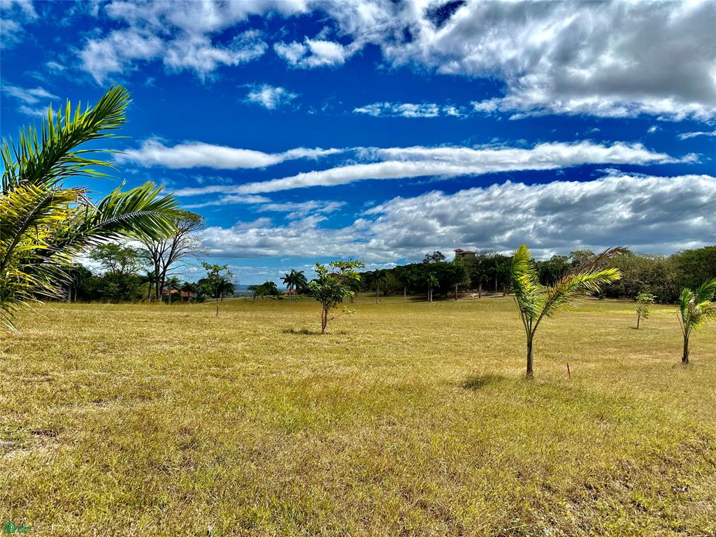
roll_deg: +0.7
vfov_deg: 56.8
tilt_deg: +0.3
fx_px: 496
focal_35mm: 24
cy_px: 268
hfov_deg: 71.6
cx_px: 358
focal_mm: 6.86
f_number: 1.78
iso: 80
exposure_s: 1/9709
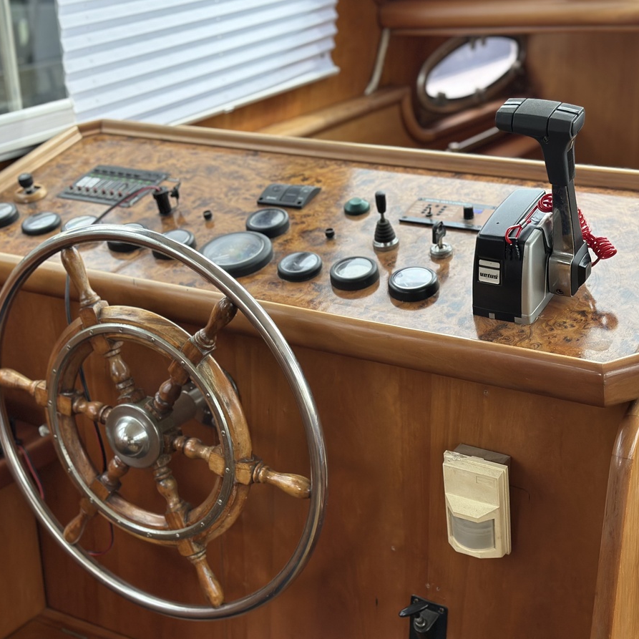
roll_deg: +2.6
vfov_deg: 30.0
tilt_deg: -20.1
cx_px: 305
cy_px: 318
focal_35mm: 57
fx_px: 1190
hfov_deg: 30.0
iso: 80
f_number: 1.78
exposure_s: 1/491
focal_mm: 6.86
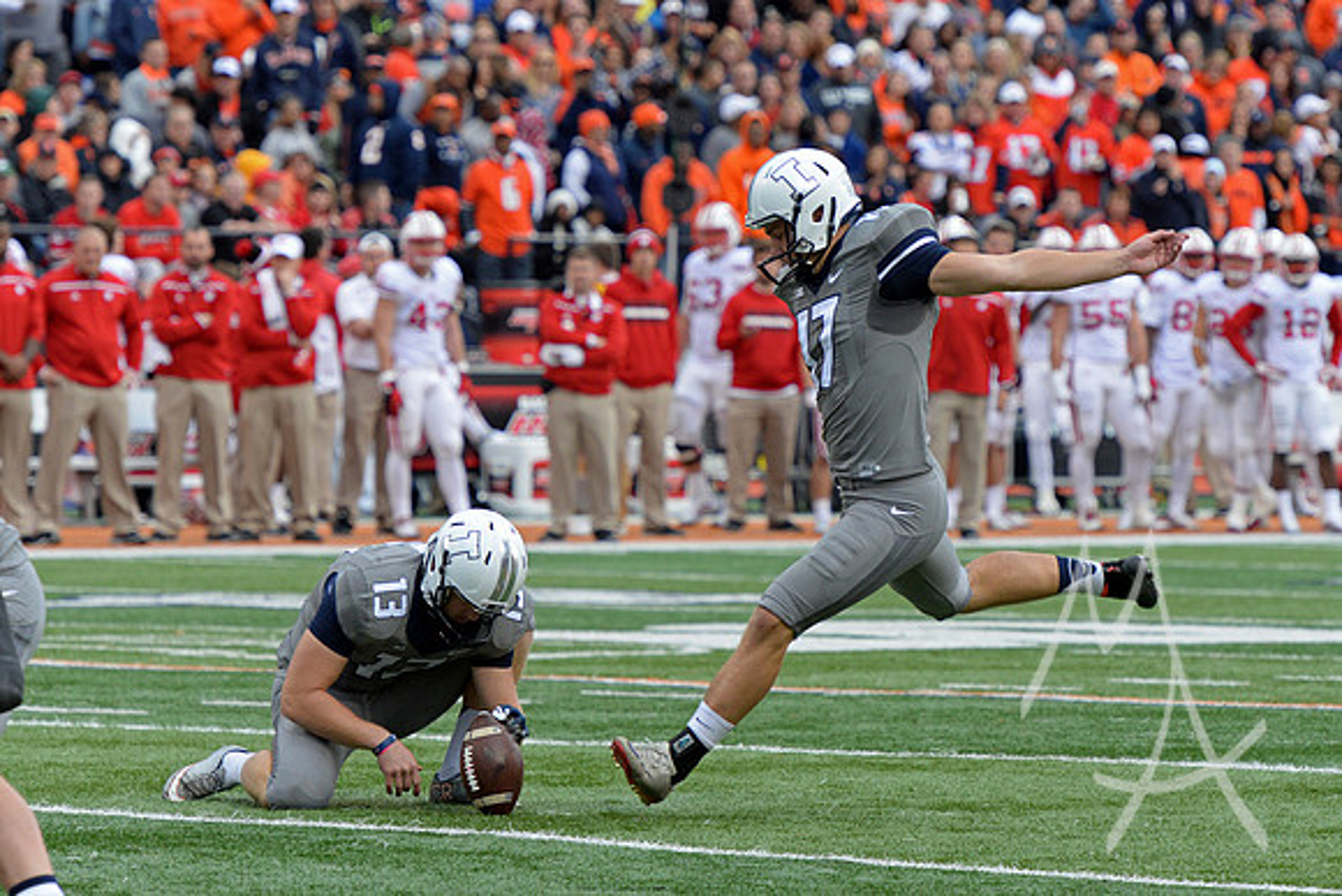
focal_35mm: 230
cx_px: 671
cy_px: 448
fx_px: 8575
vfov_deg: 6.0
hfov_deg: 8.9
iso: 1600
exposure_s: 1/1000
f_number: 6.3
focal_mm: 230
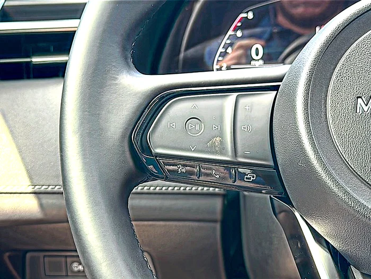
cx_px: 186
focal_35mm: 45
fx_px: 482
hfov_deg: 42.1
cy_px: 140
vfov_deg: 32.2
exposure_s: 1/131
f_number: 1.78
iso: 64
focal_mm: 6.86
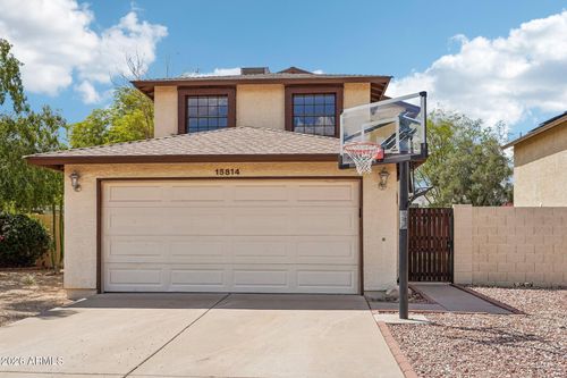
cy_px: 189
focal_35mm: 33
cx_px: 284
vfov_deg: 39.9
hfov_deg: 57.2
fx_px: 520
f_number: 13
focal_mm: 33
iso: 400
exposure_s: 1/400
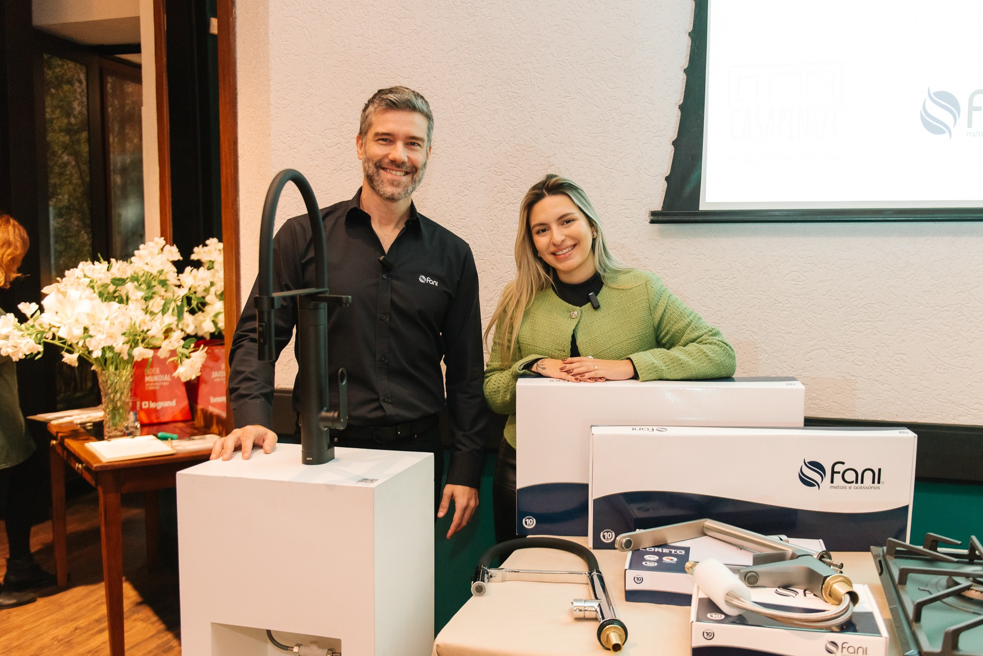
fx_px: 941
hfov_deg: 55.1
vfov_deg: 38.4
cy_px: 337
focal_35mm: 34
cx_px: 536
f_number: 2.8
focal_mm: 31
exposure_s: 1/125
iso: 2000
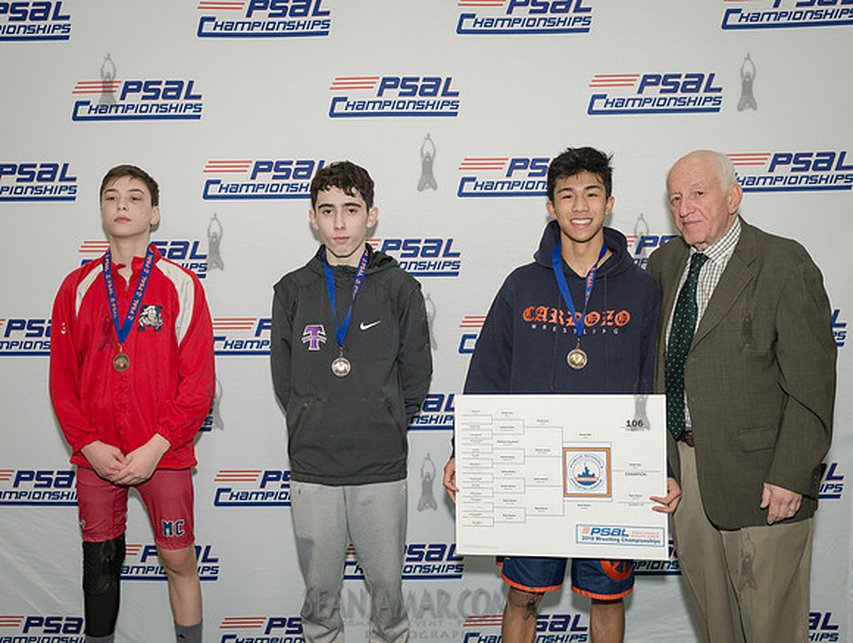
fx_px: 1075
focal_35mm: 44
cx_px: 404
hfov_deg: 43.3
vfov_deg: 33.3
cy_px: 338
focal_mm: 35
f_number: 5
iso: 1600
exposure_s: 1/250
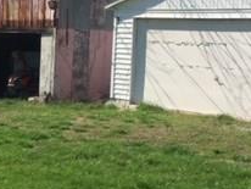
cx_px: 41
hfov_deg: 21.4
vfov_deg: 16.4
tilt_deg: -2.3
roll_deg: -2.6
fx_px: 653
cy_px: 116
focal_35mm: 90
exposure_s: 1/2083
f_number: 2.2
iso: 32
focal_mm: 4.15
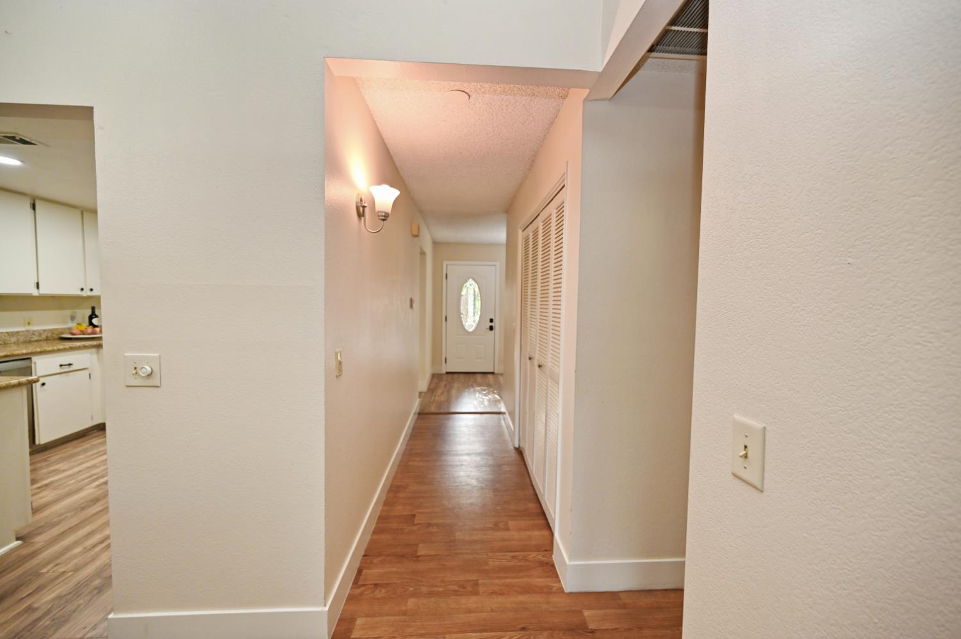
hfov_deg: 104.3
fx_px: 373
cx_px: 480
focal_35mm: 14
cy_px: 320
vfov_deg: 81.1
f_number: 4
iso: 360
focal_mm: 14
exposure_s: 1/60
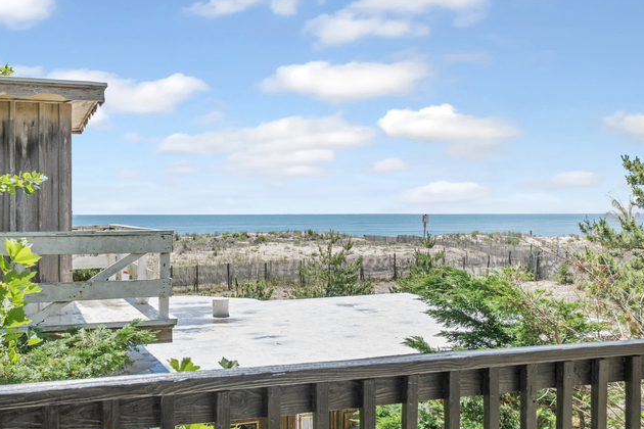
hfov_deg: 49.5
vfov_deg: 34.2
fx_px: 698
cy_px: 230
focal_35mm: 39
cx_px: 304
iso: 320
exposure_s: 1/1000
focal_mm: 24
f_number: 8
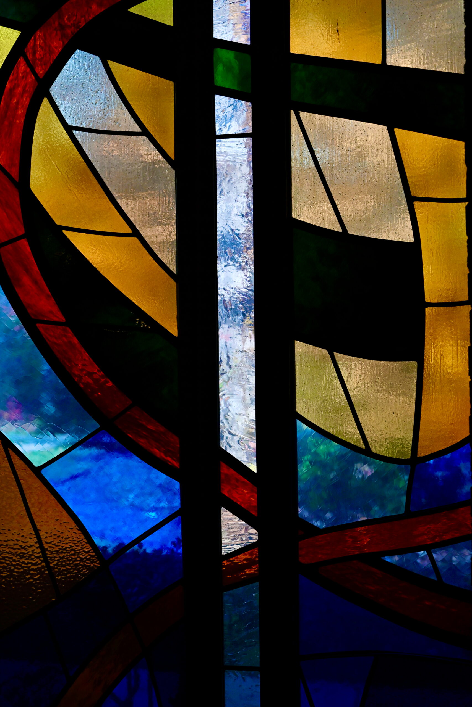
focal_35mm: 50
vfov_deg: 39.6
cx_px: 236
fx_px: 983
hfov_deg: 27.0
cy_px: 354
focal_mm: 50
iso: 2000
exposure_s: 1/6400
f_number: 4
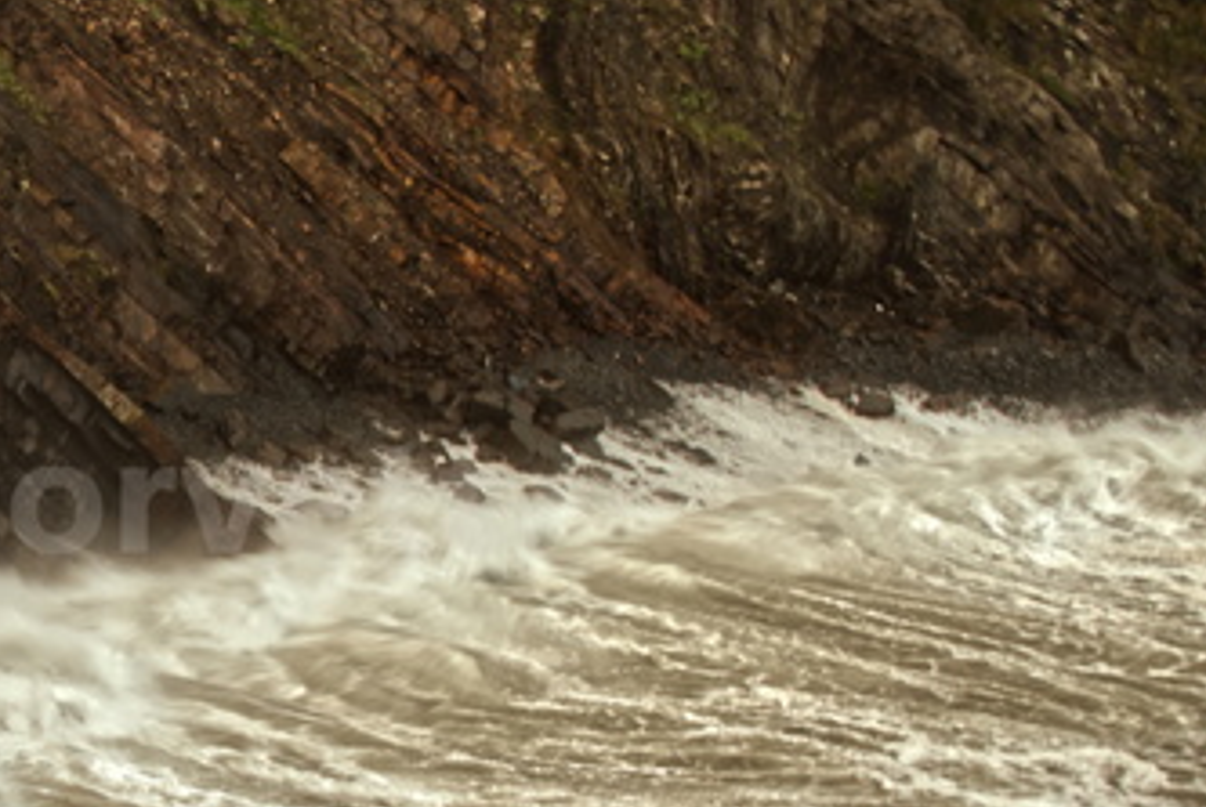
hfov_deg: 25.2
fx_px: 2549
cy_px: 548
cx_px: -29
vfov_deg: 17.9
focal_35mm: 76
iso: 200
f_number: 14
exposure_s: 1/6
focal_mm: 21
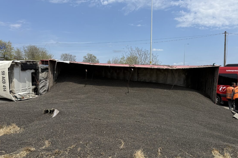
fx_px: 192
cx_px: 116
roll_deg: +1.1
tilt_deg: -7.0
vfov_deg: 44.7
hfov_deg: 63.7
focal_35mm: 29
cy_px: 96
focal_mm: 6.76
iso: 80
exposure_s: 1/5714
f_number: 1.78
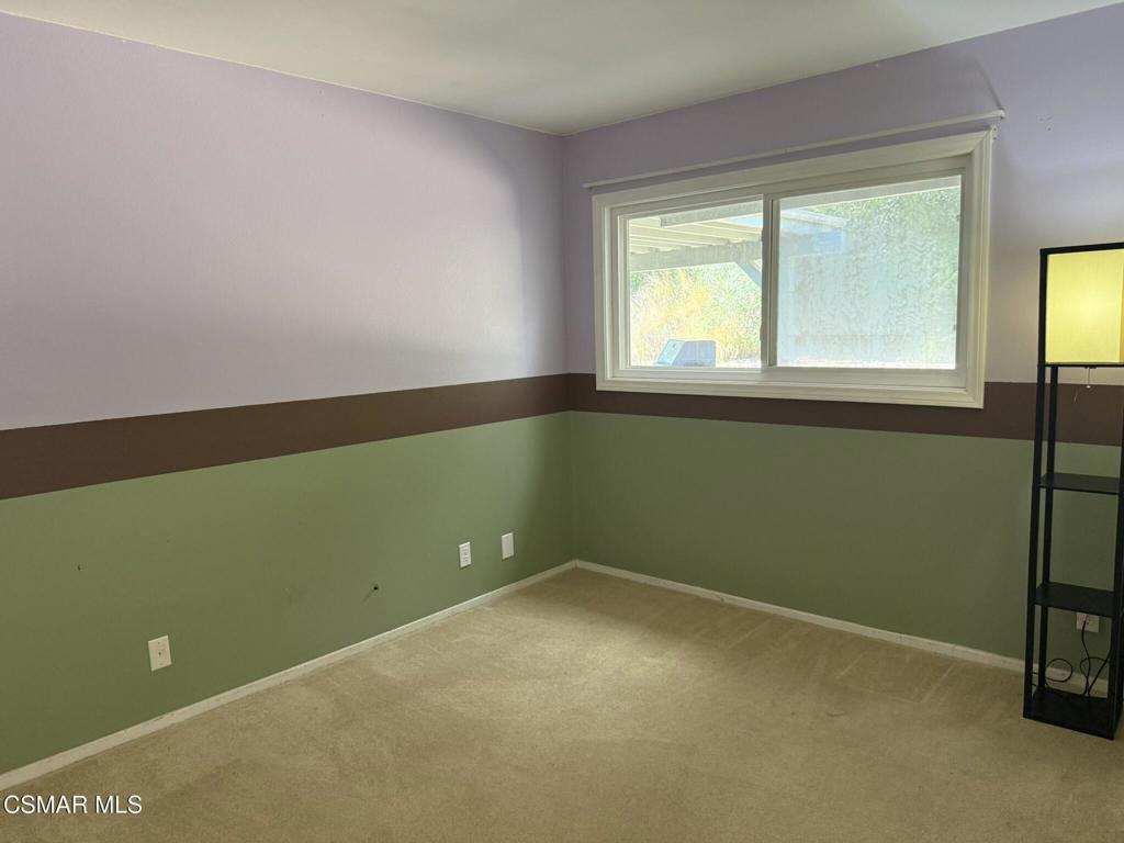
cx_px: 562
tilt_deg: -7.0
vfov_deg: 56.8
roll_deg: +1.8
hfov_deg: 71.6
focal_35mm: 24
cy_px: 422
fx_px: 779
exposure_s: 1/60
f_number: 1.78
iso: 250
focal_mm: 6.76
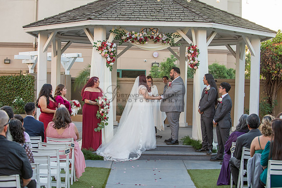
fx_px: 548
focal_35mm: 70
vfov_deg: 19.5
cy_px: 94
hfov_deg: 28.8
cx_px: 141
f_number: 4
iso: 800
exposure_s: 1/320
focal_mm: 70
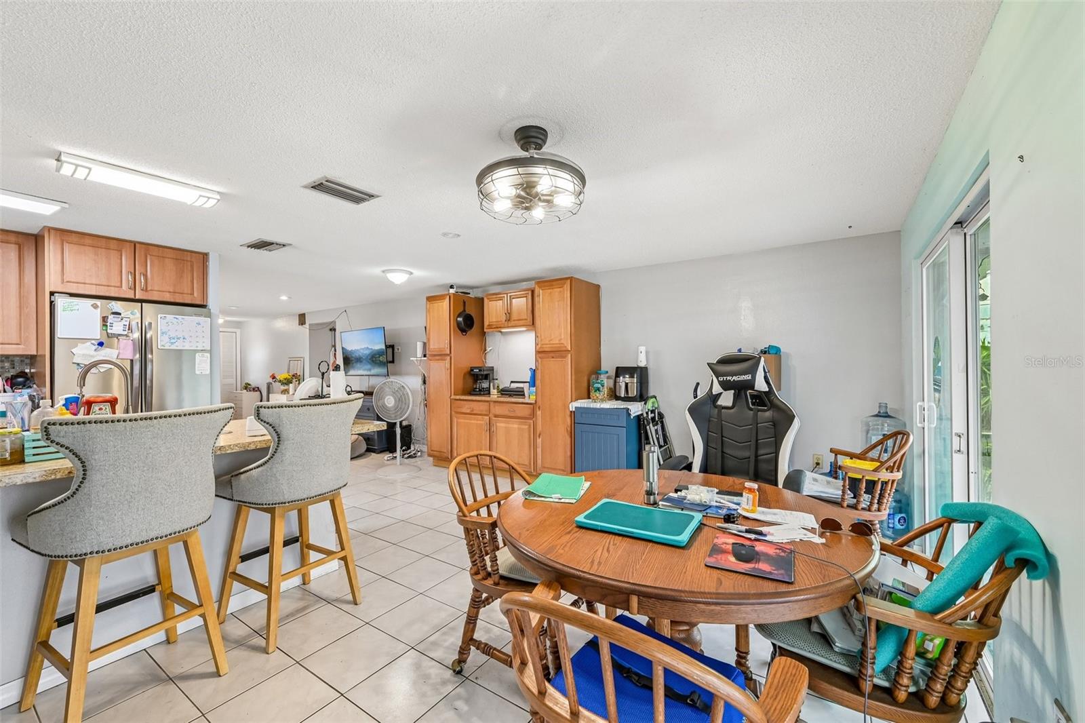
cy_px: 362
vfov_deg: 81.2
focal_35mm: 14
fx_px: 422
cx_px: 542
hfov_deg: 104.3
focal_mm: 14
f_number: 8
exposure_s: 1/13
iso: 400
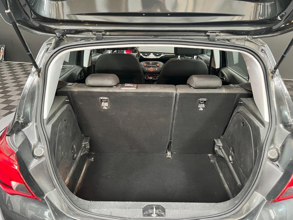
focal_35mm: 26
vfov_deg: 53.1
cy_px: 110
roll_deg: -1.3
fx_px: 220
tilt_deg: -26.2
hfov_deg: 67.3
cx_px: 146
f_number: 1.6
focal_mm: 5.1
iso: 640
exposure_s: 1/33
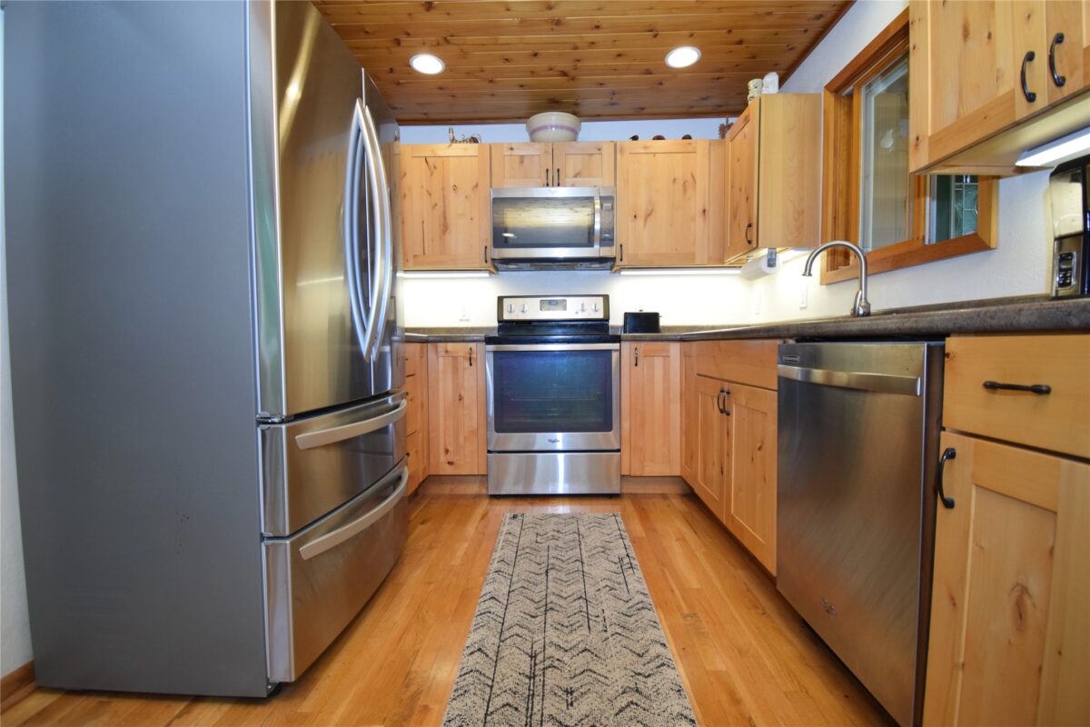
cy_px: 364
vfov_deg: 77.3
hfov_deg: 100.4
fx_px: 454
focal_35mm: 15
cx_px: 545
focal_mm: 10
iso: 640
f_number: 4.5
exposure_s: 1/60
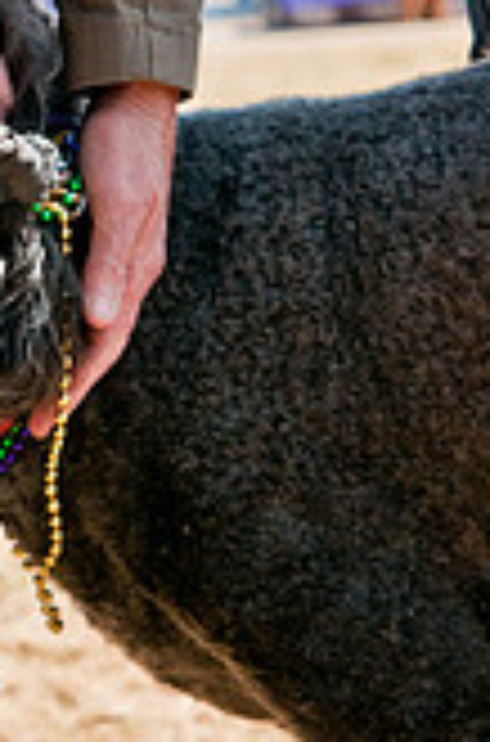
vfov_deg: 10.1
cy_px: 270
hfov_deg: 6.6
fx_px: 4212
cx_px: -110
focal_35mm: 205
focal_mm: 50
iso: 400
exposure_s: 1/1600
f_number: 4.5
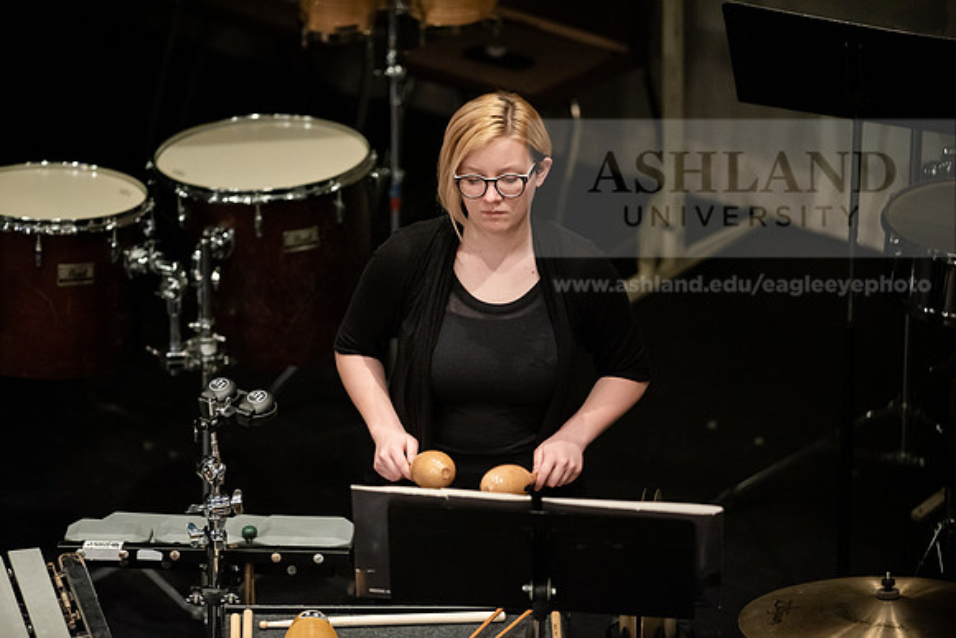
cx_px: 478
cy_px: 319
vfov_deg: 4.6
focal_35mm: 300
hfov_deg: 6.9
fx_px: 7968
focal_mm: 300
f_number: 2.8
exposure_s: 1/320
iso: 5000
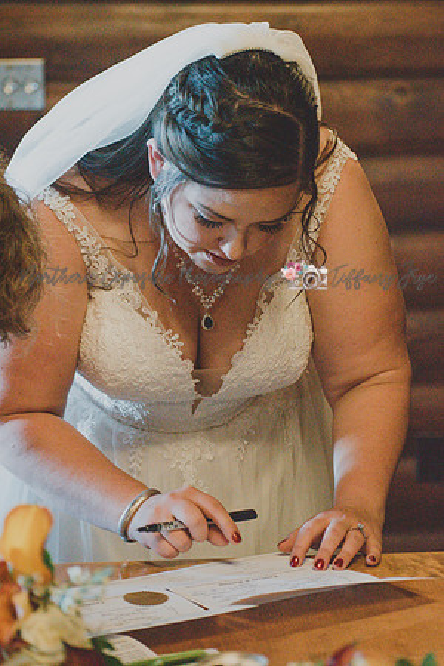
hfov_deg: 10.2
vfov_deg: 15.2
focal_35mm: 135
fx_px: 2497
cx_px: 222
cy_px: 333
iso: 10000
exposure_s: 1/125
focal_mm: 90
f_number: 4.8
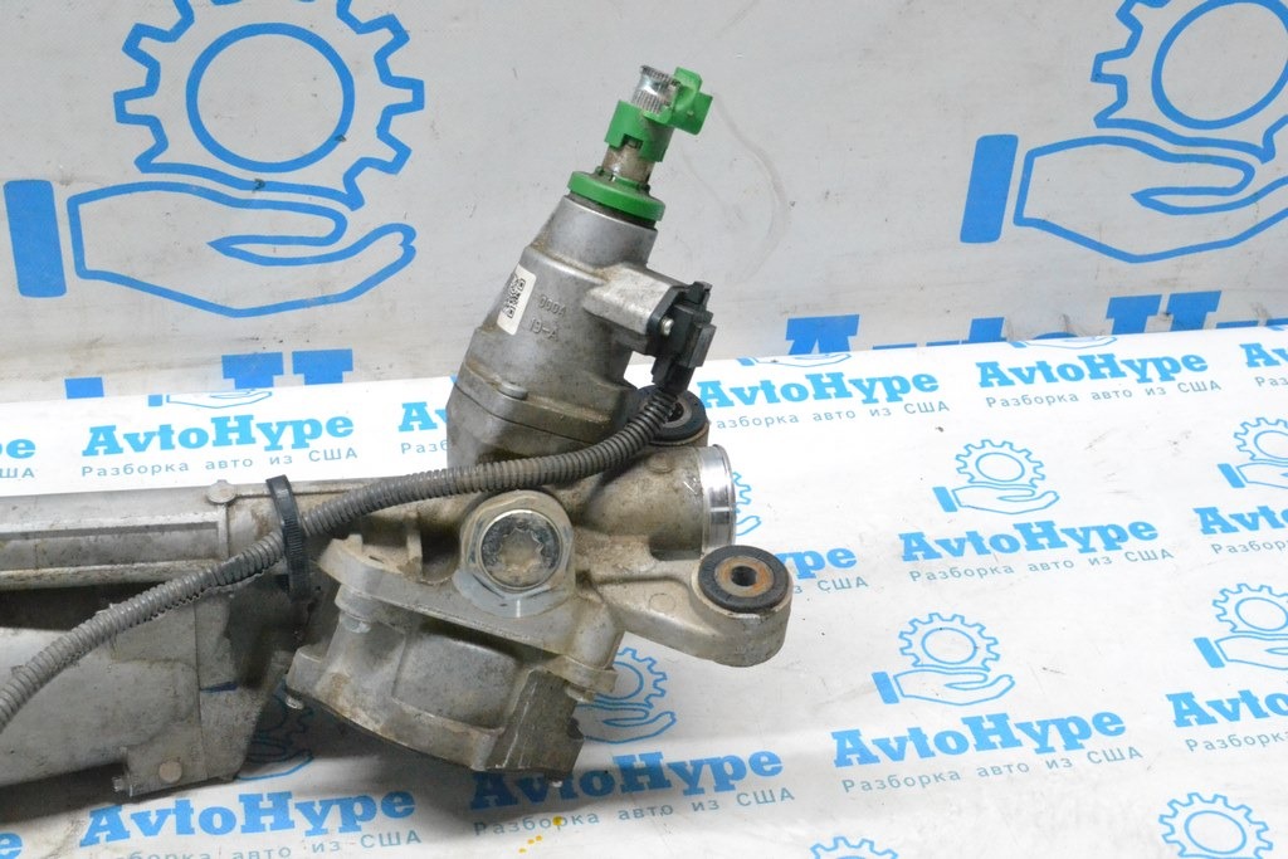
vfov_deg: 23.8
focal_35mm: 57
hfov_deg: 35.0
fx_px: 2039
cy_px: 430
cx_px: 644
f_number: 9
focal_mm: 38
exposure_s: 1/160
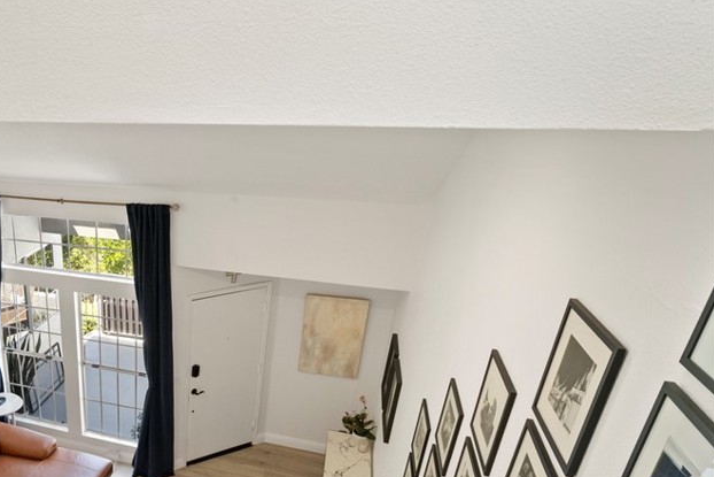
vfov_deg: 45.2
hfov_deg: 59.6
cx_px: 130
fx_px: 555
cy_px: 343
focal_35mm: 28
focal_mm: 17
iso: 2500
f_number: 14
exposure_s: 1/30
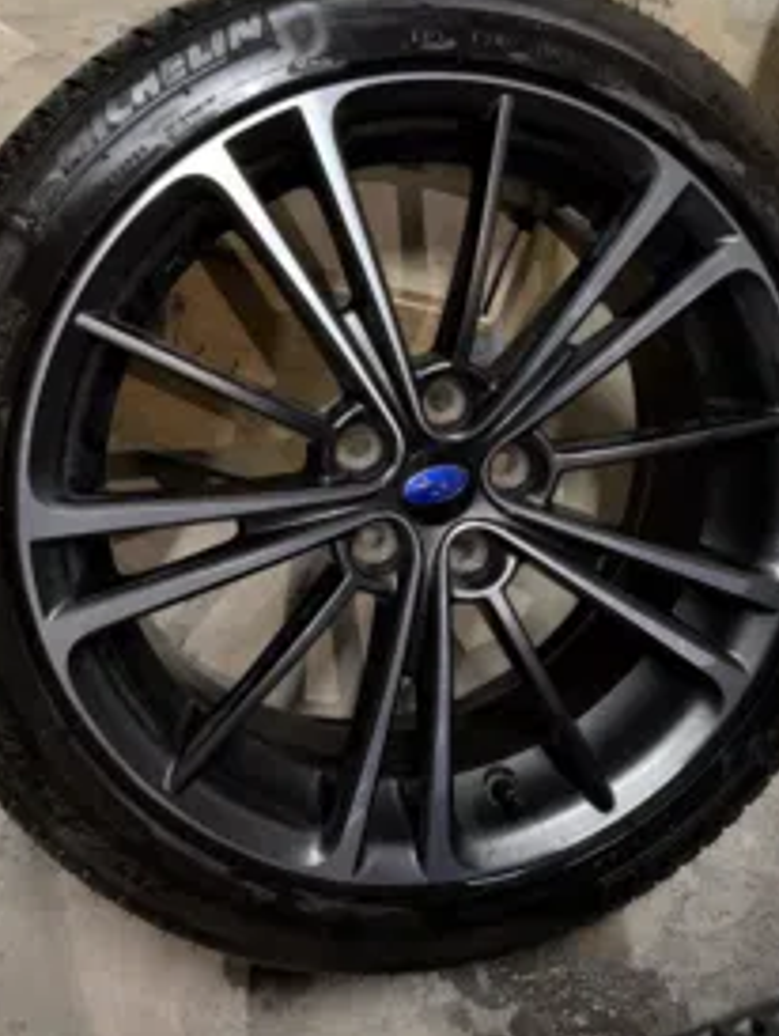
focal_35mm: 35
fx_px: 1049
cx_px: 390
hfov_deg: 40.8
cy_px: 412
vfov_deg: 52.2
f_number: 1.78
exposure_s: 1/25
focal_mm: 6.76
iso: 800
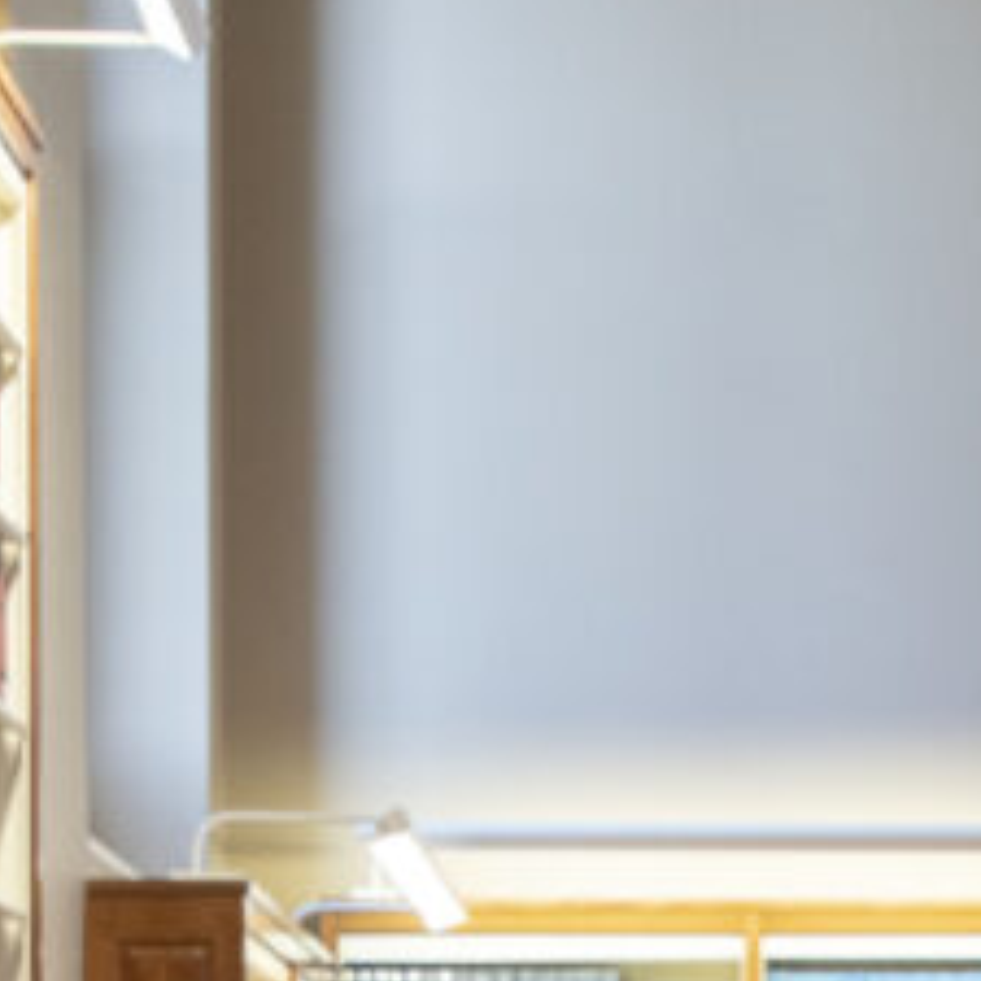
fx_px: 4841
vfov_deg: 11.3
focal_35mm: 151
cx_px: 724
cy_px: 1184
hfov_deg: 11.5
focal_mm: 26
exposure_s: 1/20
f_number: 4.5
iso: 640
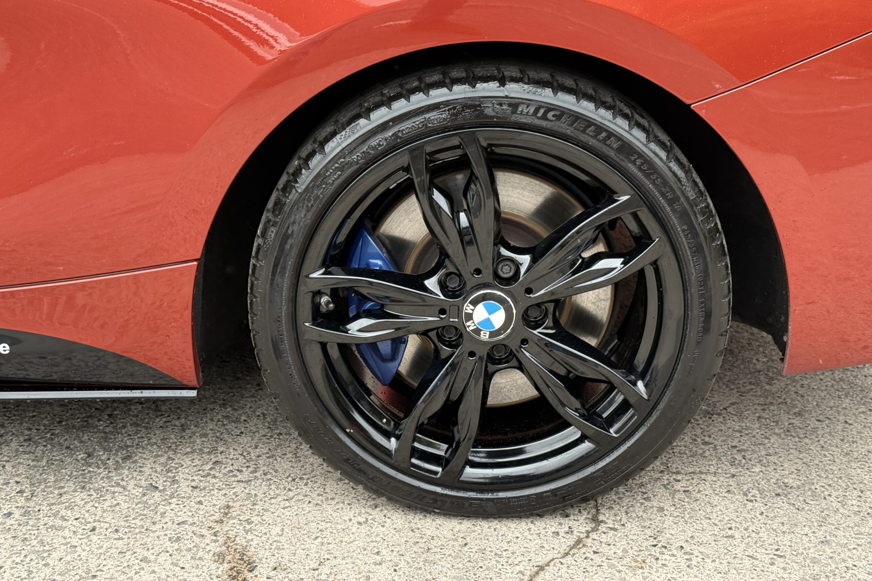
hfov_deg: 39.6
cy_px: 284
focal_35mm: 50
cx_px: 436
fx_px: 1211
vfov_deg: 27.0
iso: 125
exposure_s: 1/242
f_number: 1.78
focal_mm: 6.76
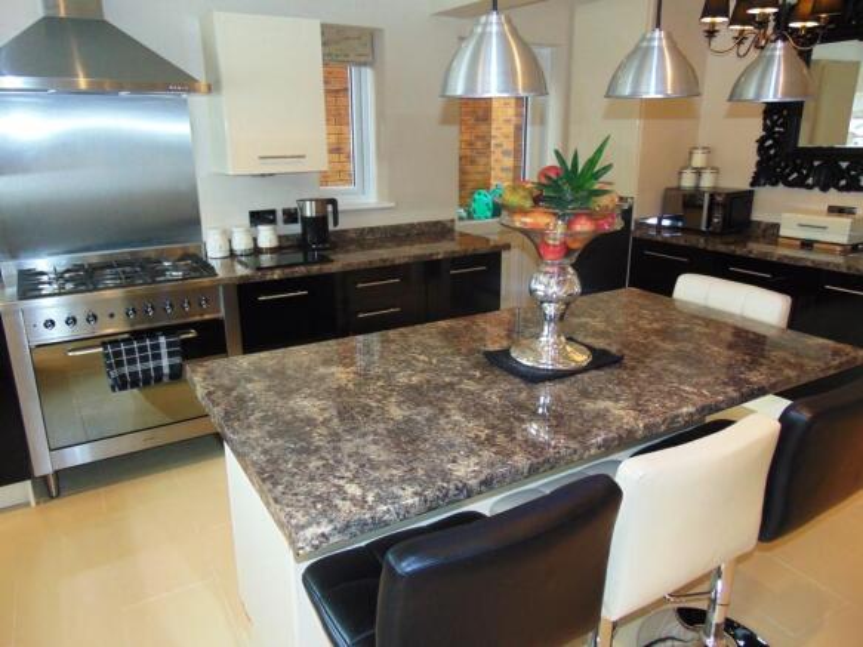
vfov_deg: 54.9
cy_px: 324
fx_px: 623
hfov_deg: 69.4
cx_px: 432
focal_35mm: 25
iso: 200
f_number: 3
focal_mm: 4.5
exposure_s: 1/30
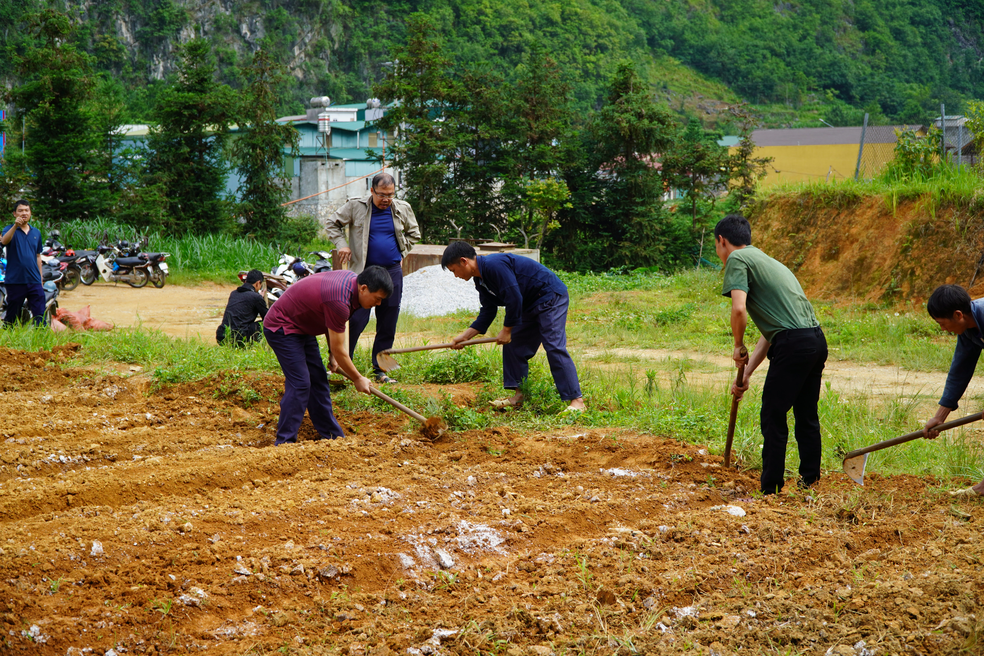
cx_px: 492
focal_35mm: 64
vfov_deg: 21.1
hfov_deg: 31.2
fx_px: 1763
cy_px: 328
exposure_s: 1/160
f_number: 5
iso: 100
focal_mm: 43
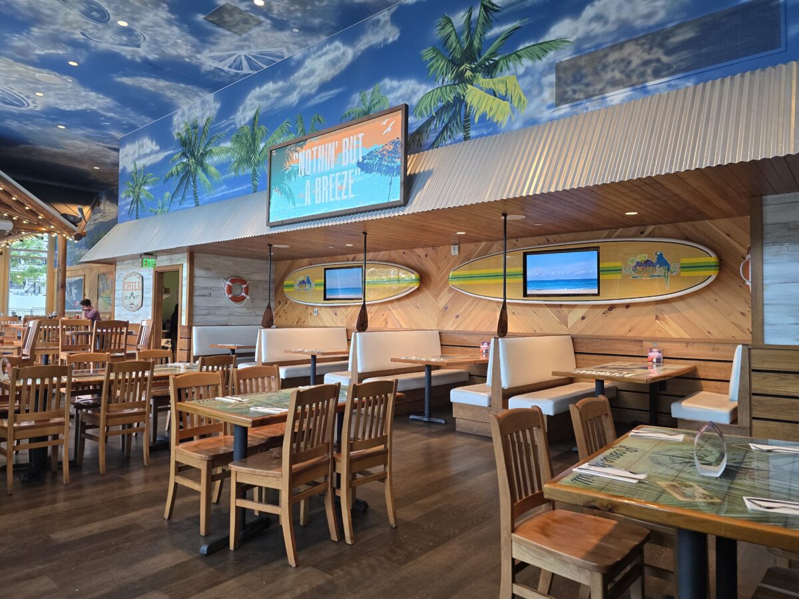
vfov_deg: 58.9
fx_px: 531
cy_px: 300
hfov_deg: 73.9
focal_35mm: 23
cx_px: 400
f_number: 1.7
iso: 250
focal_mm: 6.3
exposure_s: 1/120
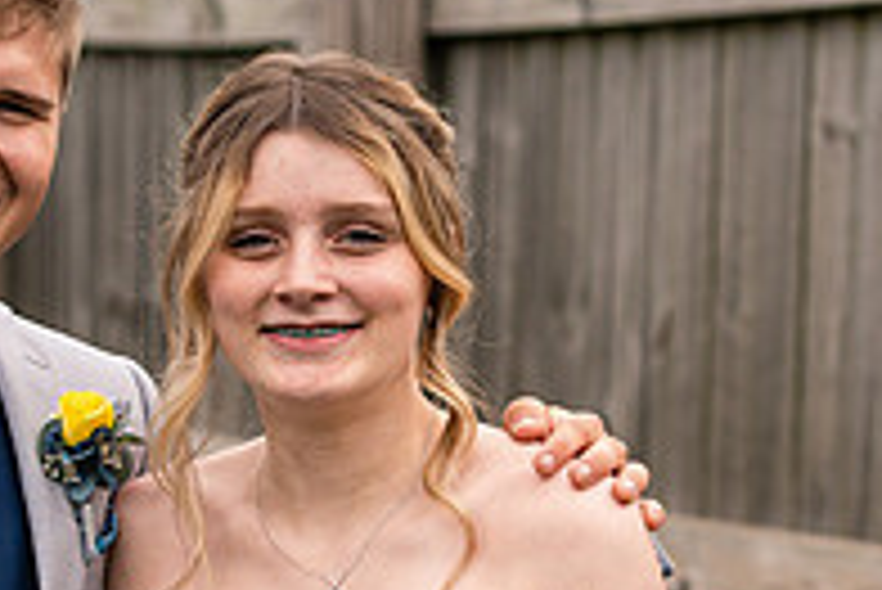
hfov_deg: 8.2
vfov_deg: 5.5
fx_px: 6154
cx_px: 324
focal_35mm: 251
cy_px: 624
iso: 400
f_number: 3.5
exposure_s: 1/1000
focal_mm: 85
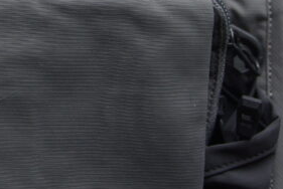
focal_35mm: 131
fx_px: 1031
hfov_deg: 15.5
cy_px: -65
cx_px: 60
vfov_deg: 10.3
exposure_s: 1/40
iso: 100
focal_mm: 24
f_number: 3.2
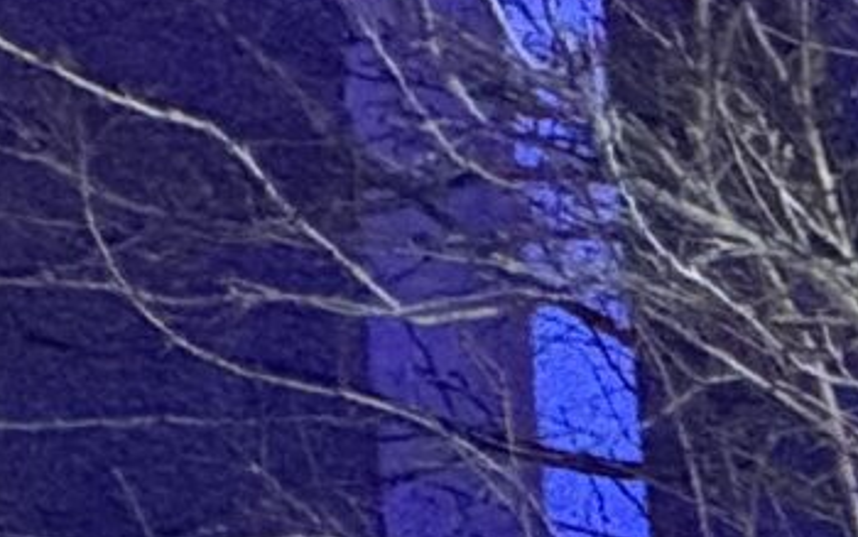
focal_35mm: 930
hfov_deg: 2.3
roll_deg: +4.3
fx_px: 21753
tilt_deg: +4.4
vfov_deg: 1.4
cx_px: 1361
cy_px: 1140
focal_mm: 15.66
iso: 1250
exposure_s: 1/25
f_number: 2.8
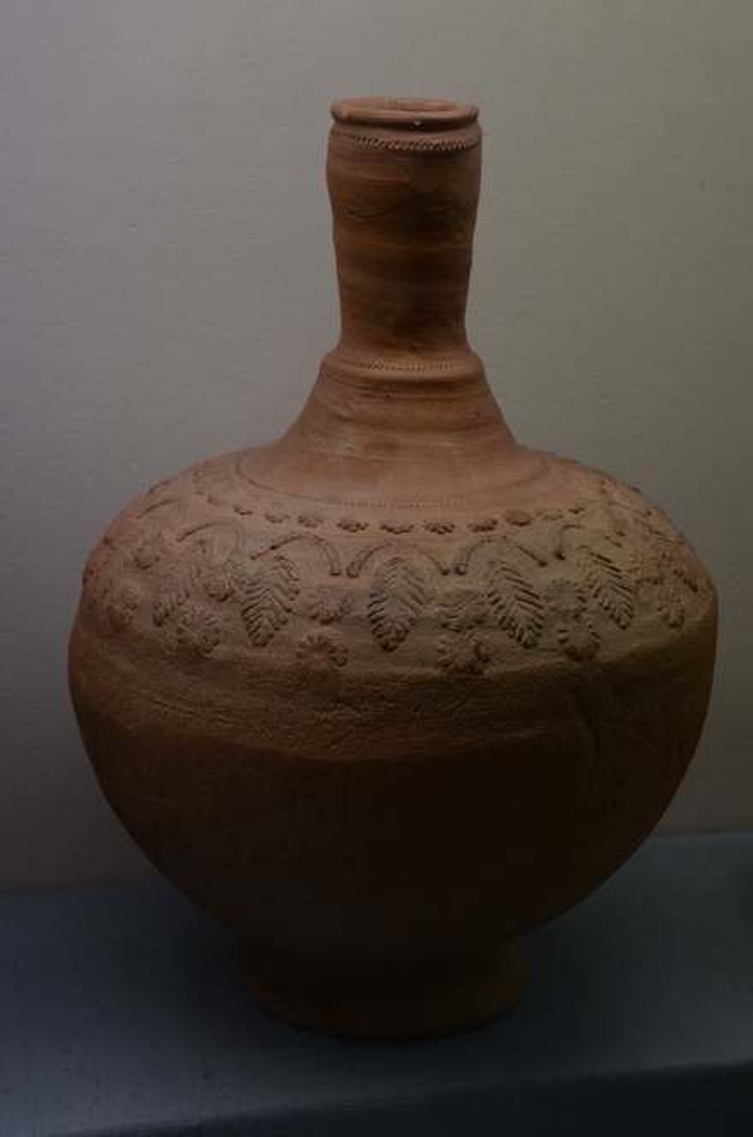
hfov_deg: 18.1
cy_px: 568
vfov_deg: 27.0
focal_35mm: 75
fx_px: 2363
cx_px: 376
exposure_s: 1/160
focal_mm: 50
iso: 1000
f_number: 6.3
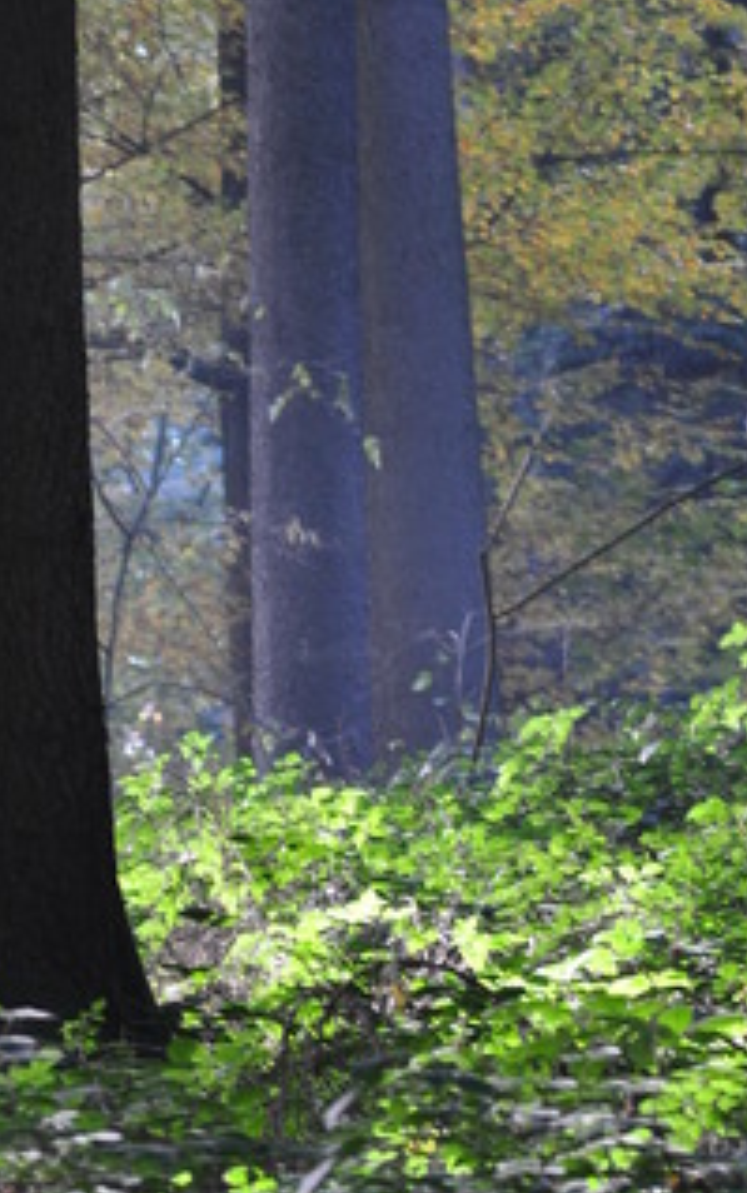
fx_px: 13124
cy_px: 236
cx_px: -13
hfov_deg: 3.3
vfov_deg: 5.2
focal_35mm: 403
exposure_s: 1/25
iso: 200
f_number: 5
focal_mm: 105
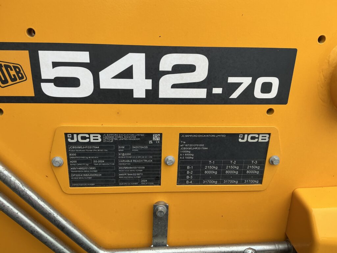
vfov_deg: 49.7
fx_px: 273
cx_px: 168
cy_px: 126
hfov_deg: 63.4
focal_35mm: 28
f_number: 1.8
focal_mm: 3
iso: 25
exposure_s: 1/122
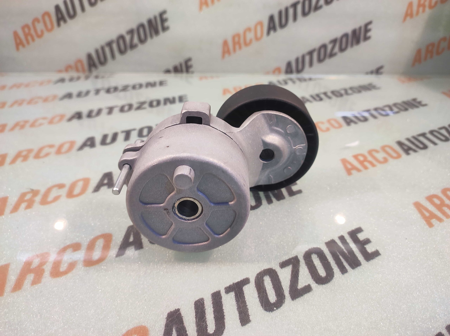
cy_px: 168
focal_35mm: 17
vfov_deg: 74.7
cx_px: 225
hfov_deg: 91.1
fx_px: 221
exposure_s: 1/33
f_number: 1.79
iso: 230
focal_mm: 4.74
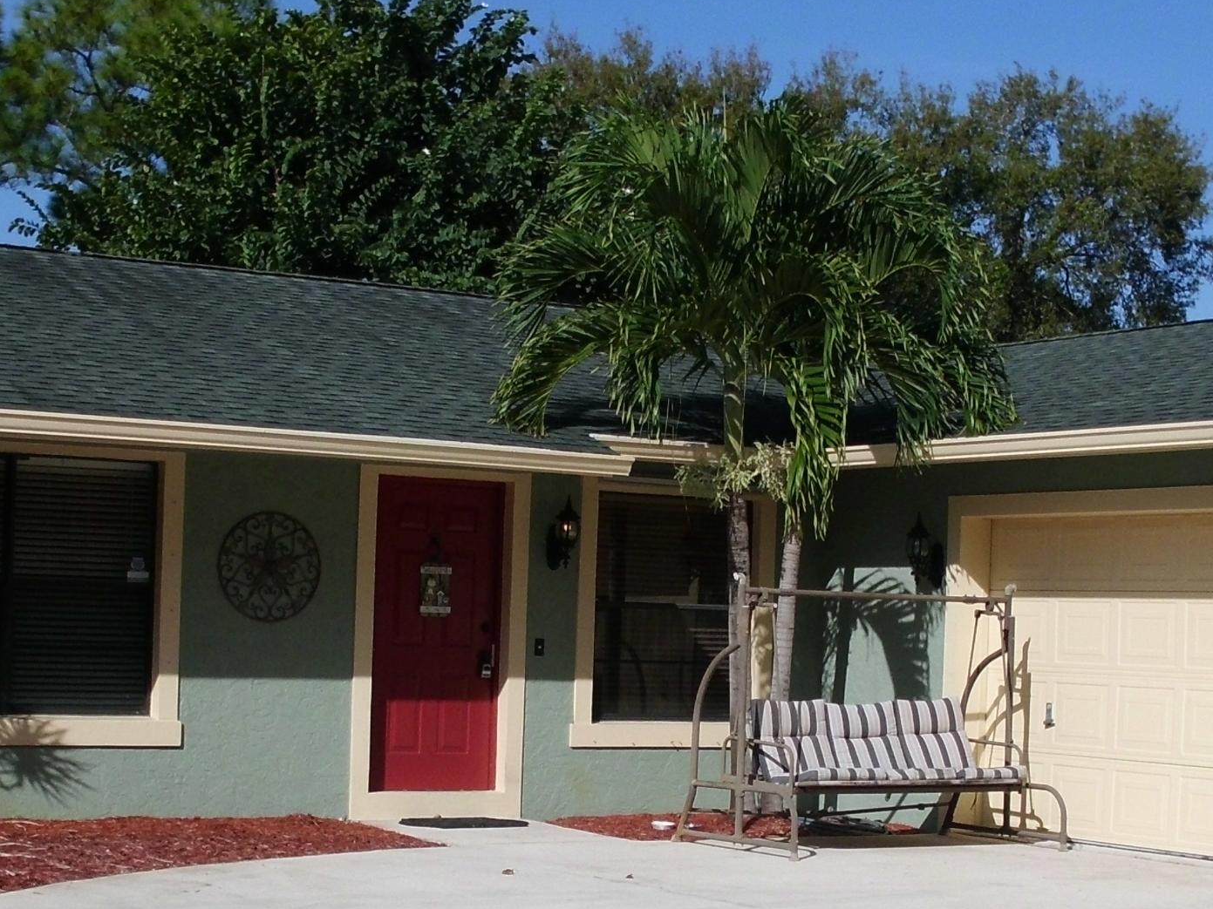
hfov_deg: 28.2
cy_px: 639
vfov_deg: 21.2
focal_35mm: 69
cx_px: 632
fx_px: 2418
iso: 64
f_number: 7.3
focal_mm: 6.3
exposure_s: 1/500
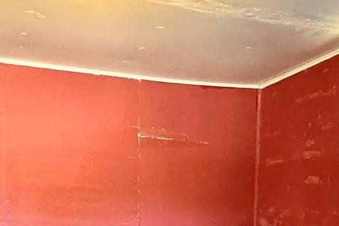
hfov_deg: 40.3
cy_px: 247
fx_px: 462
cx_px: 165
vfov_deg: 25.6
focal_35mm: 49
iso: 800
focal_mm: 2.22
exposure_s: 1/60
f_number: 2.2
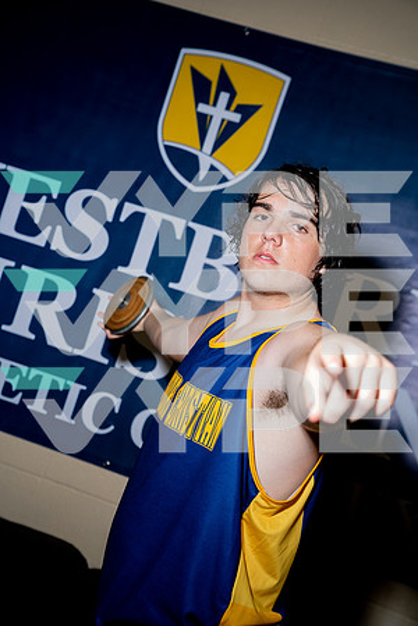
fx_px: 1028
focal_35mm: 59
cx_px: 209
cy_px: 313
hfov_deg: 23.0
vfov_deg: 33.9
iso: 200
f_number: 4.5
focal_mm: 59
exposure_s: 1/250
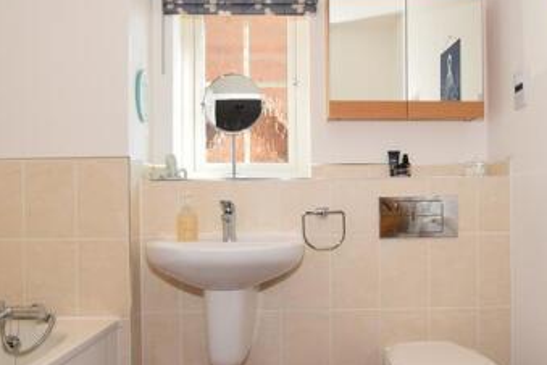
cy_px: 208
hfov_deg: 63.6
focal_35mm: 29
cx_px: 290
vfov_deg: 44.9
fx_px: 441
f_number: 9
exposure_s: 1/200
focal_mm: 10
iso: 400
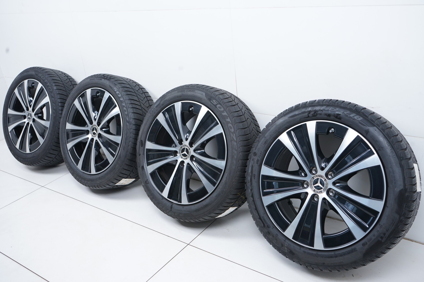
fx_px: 400
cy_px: 141
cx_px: 212
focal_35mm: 34
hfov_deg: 55.8
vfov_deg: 38.8
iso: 250
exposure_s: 1/125
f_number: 7.1
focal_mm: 34
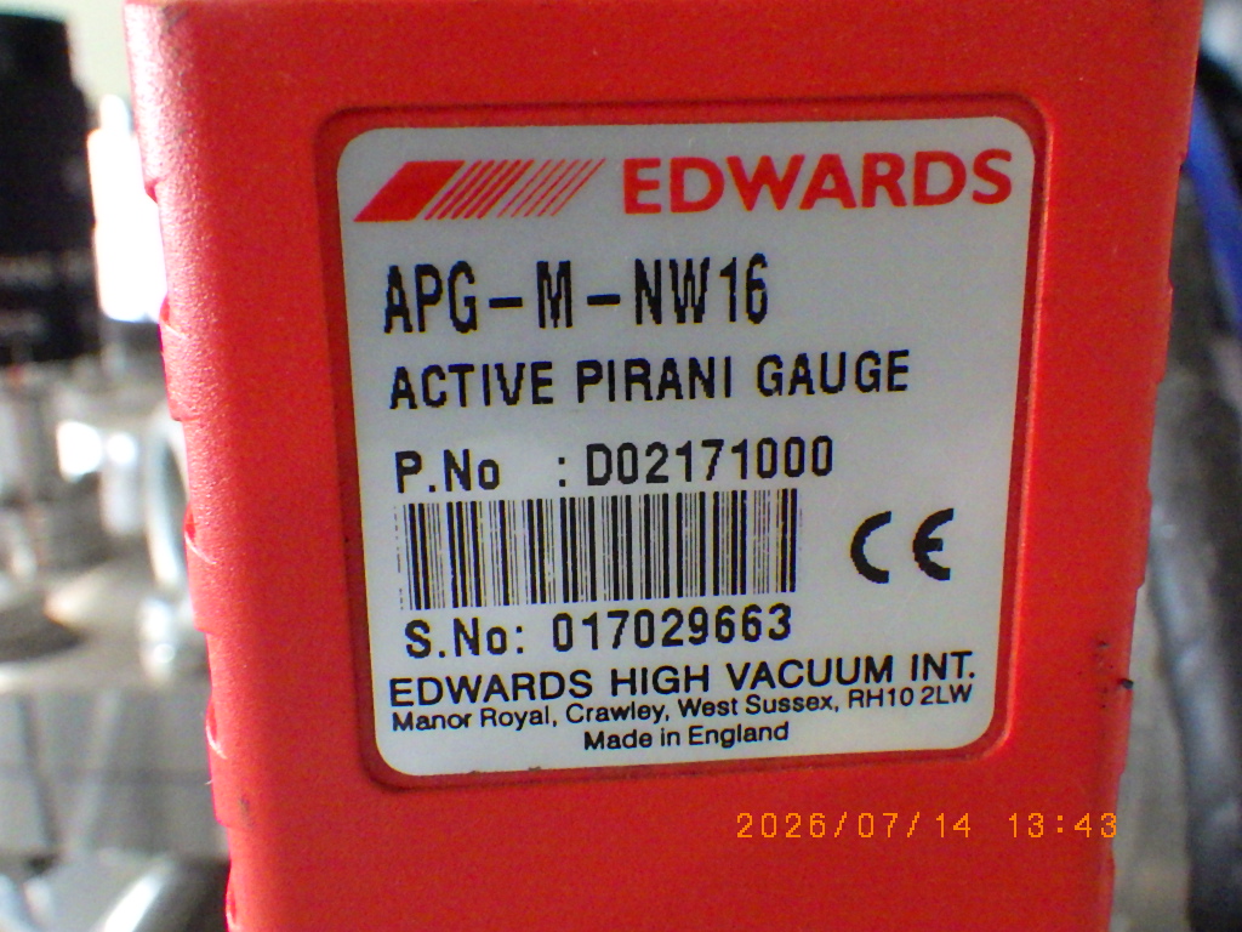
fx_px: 1220
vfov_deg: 41.8
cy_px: 466
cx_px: 621
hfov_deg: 54.0
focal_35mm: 34
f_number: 3.8
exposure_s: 1/50
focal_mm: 6.1
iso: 1000
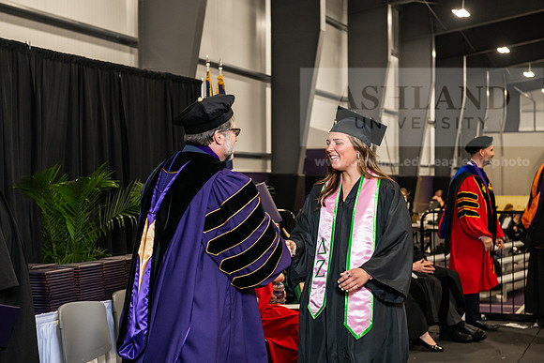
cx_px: 272
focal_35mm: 66
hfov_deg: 30.5
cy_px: 182
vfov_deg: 20.6
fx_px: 998
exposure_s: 1/200
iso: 2500
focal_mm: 66
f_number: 5
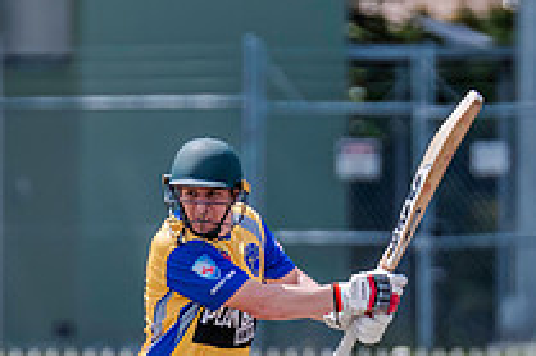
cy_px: 438
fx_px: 20604
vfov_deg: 1.0
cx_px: 124
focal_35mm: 1385
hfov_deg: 1.5
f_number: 6.3
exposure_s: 1/2500
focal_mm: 460
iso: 800
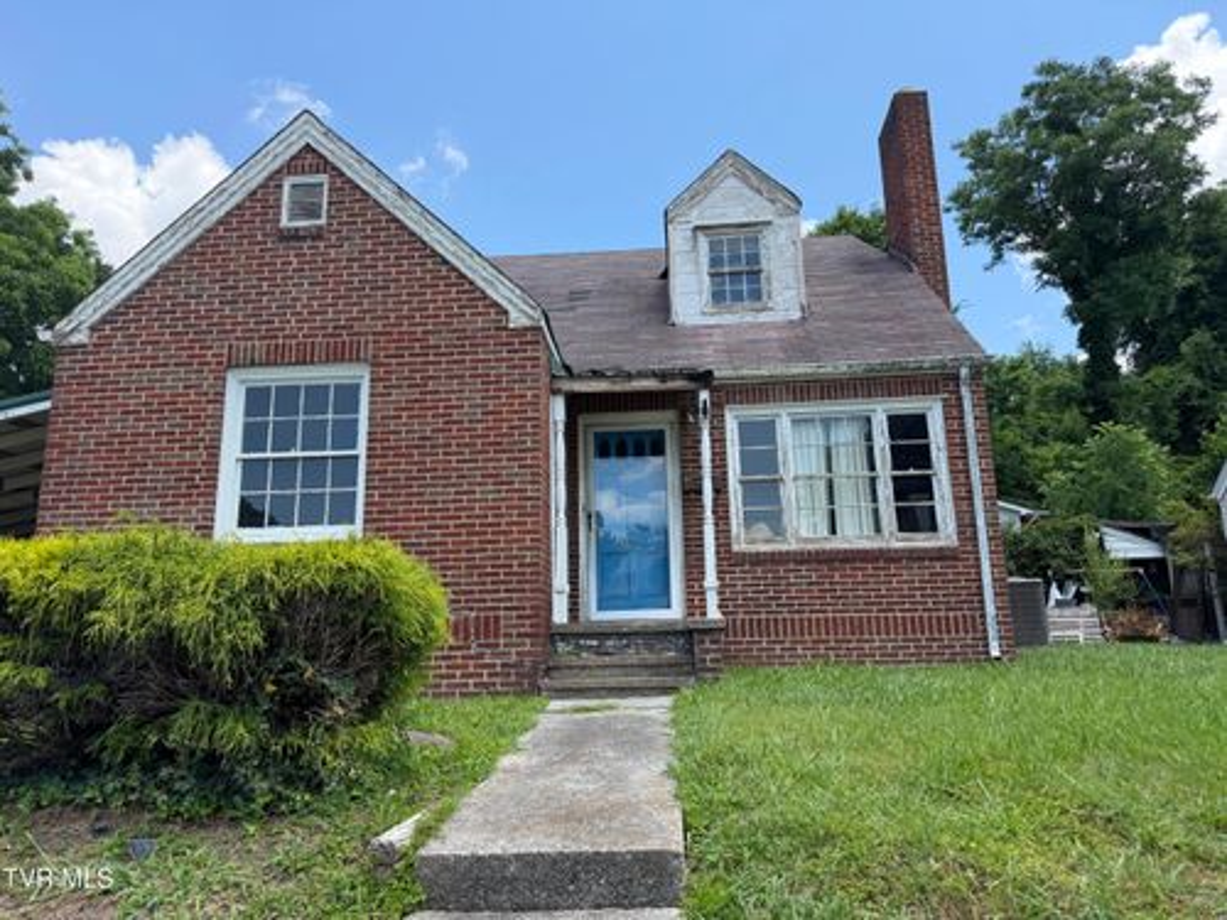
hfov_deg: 71.6
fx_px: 851
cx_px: 614
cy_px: 460
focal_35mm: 24
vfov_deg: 56.8
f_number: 1.78
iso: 80
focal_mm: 6.76
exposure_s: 1/1812
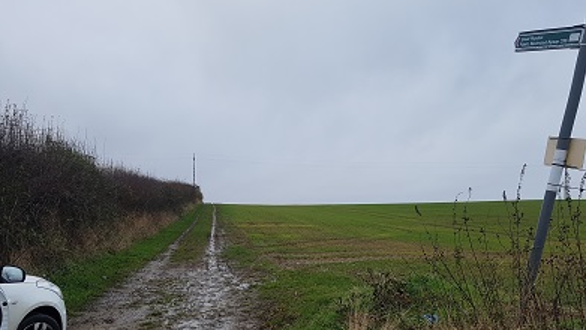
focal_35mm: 29
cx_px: 298
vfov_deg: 39.9
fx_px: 451
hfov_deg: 66.1
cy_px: 207
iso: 50
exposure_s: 1/692
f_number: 1.7
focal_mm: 4.2
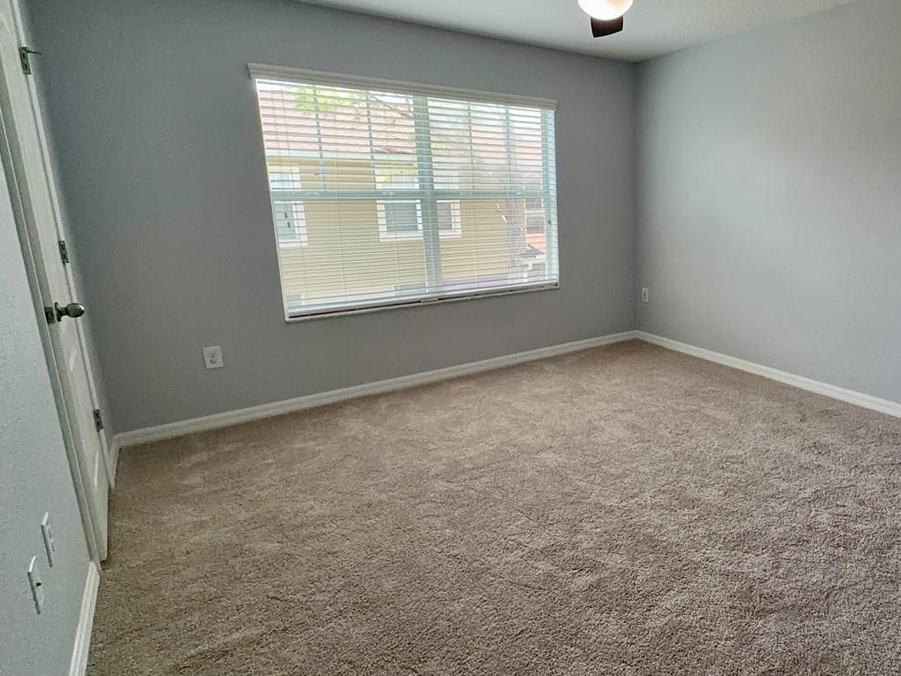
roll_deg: +0.7
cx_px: 628
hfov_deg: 73.1
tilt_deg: -11.7
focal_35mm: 22
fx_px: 573
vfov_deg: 61.0
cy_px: 309
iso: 160
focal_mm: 2.22
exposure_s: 1/120
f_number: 2.2
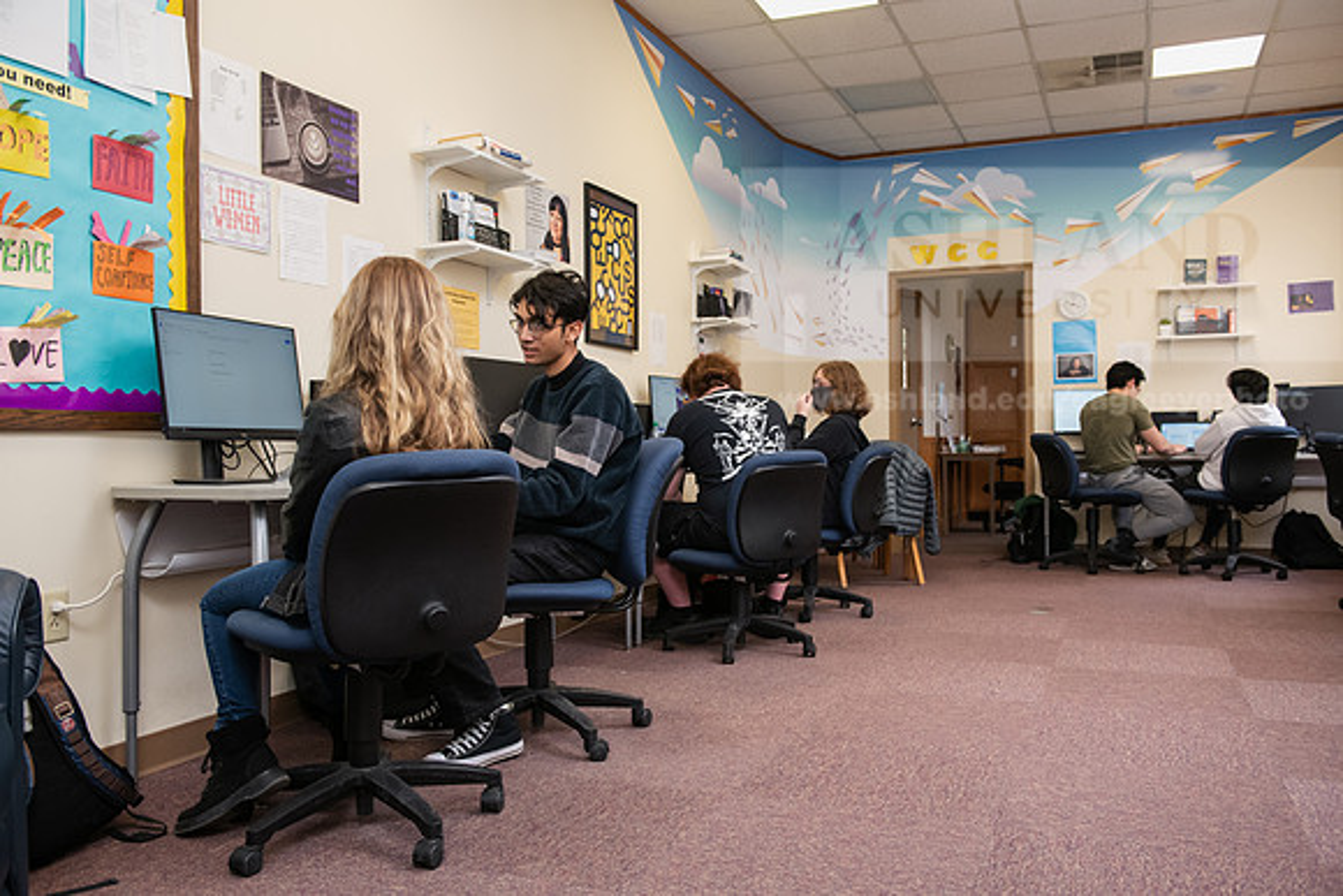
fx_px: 1157
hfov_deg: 60.3
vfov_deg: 42.3
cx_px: 672
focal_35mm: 31
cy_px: 448
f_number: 4.5
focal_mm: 31
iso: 1600
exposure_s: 1/200
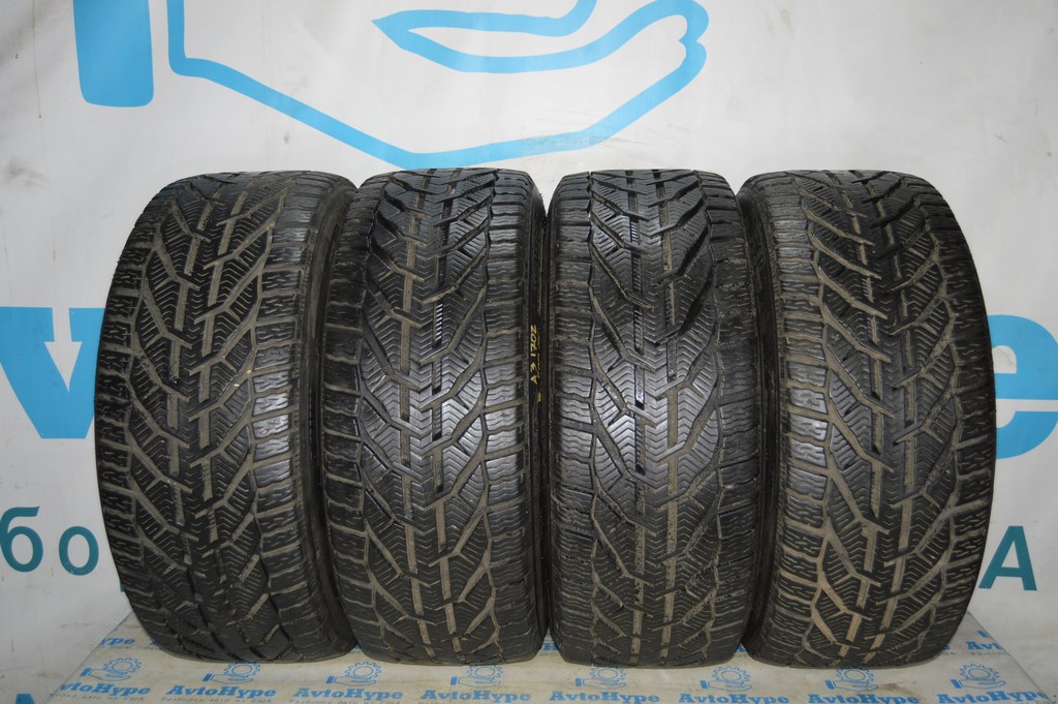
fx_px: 1013
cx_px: 529
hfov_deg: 55.1
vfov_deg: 38.3
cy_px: 352
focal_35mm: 34
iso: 450
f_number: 3.8
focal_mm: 23
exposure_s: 1/60
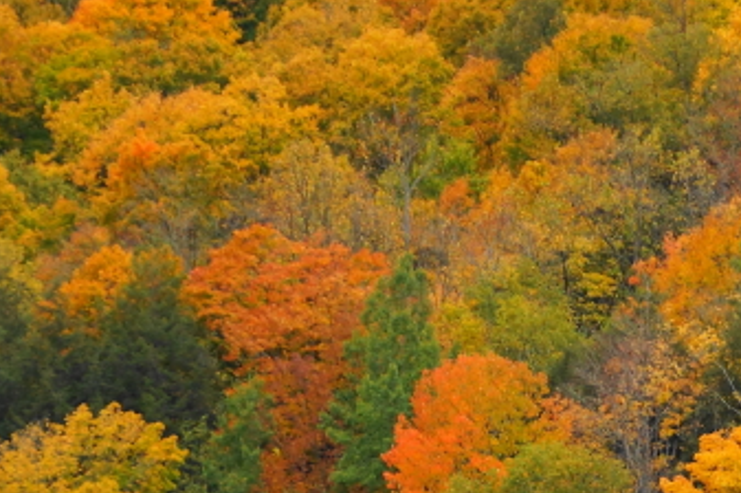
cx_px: 660
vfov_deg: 2.2
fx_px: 12831
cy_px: 363
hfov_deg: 3.3
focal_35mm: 624
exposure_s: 1/250
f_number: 5.6
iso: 400
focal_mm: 140
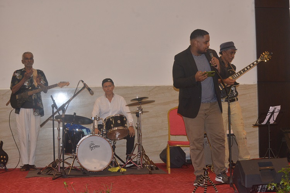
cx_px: 145
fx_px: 564
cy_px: 96
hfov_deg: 28.8
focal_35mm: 70
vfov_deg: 19.5
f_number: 8
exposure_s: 1/80
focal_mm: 70
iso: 2000
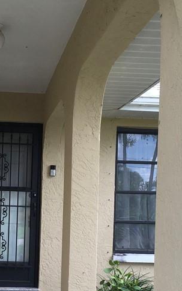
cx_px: 28
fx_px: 515
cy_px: 201
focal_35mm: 65
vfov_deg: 31.2
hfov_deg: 19.8
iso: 25
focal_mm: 4.15
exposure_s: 1/180
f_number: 2.2
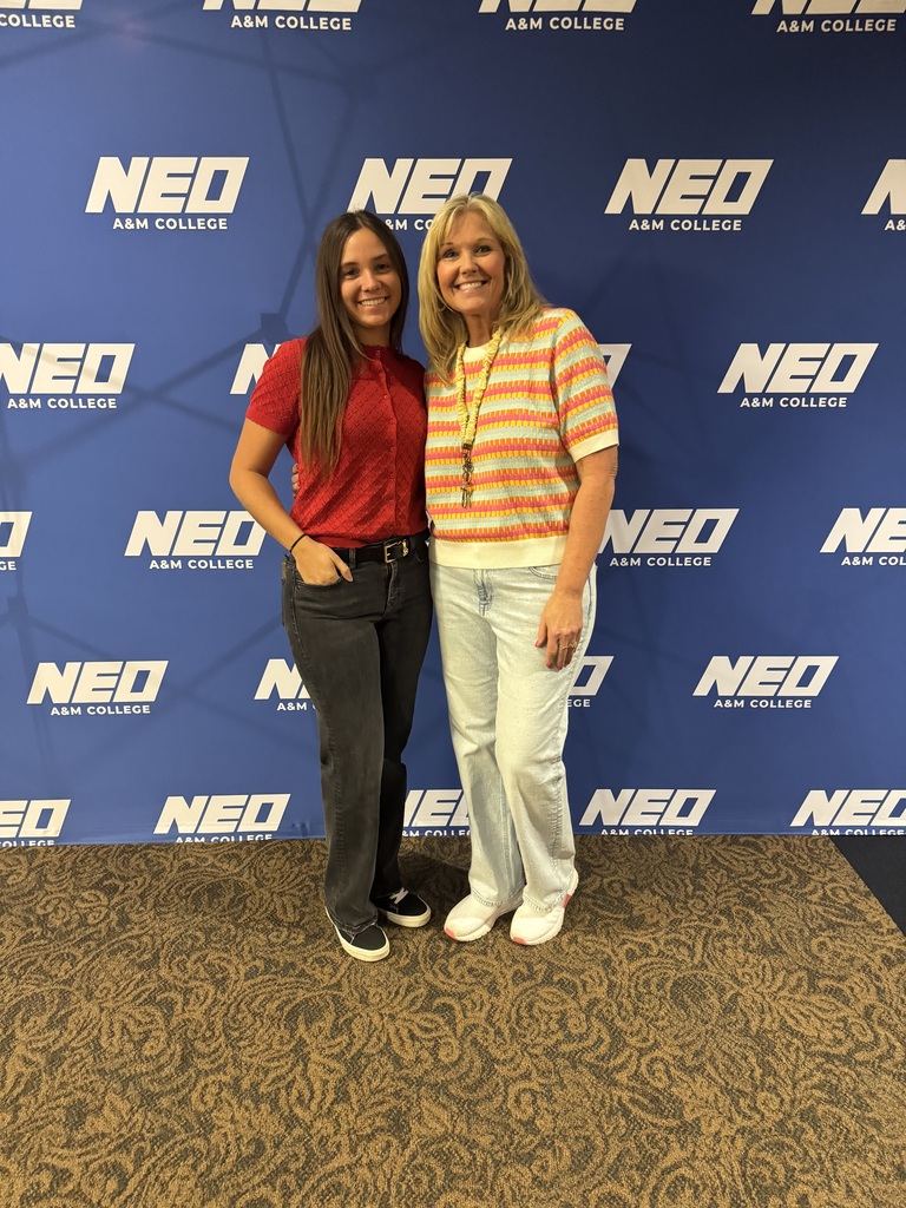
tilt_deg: -17.0
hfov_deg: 56.8
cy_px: 604
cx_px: 453
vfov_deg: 71.6
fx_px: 838
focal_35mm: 24
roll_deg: +0.0
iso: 800
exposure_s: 1/40
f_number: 1.78
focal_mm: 6.76
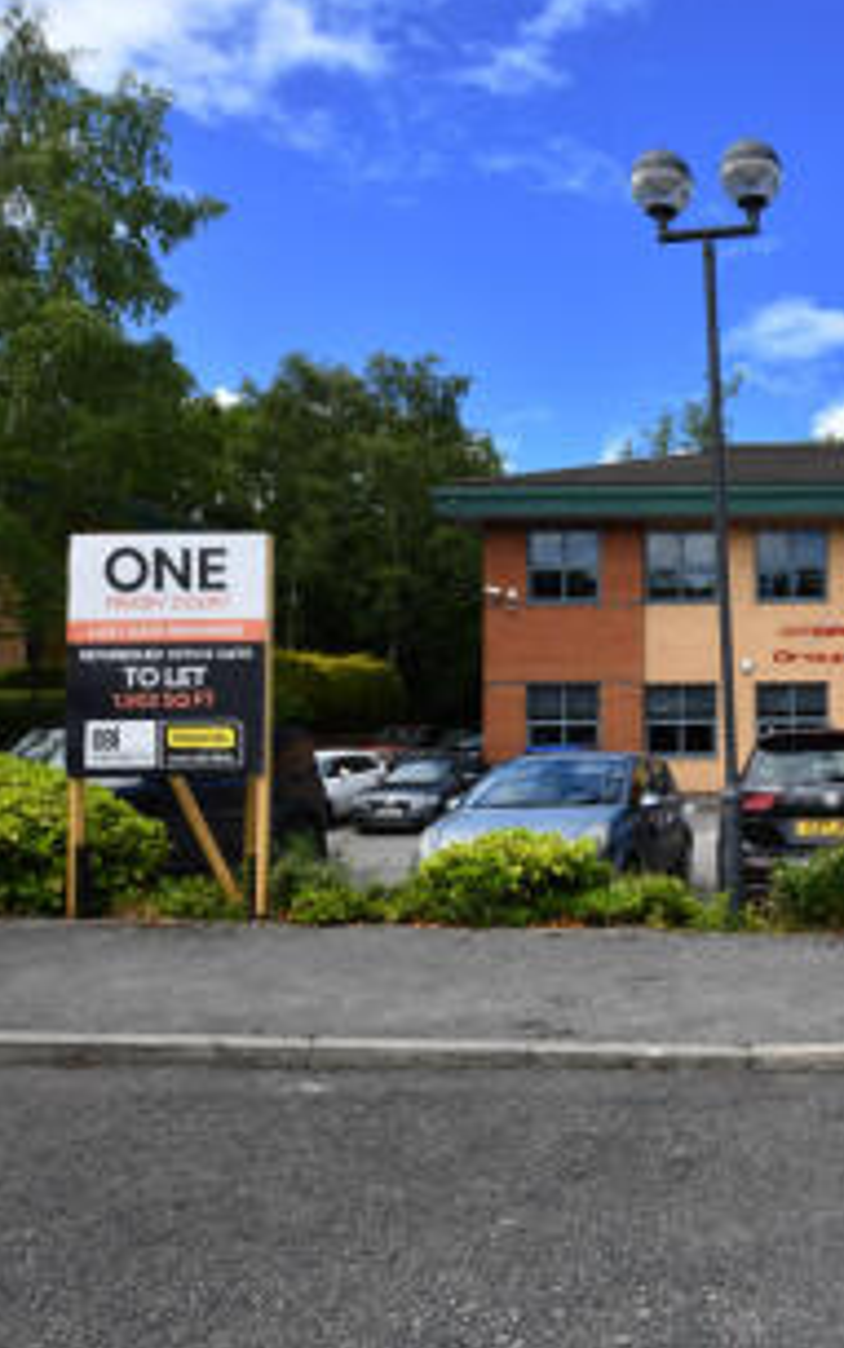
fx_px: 992
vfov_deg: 68.4
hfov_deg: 39.7
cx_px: 871
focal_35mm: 27
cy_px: 674
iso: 800
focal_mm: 17
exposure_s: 1/160
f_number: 22
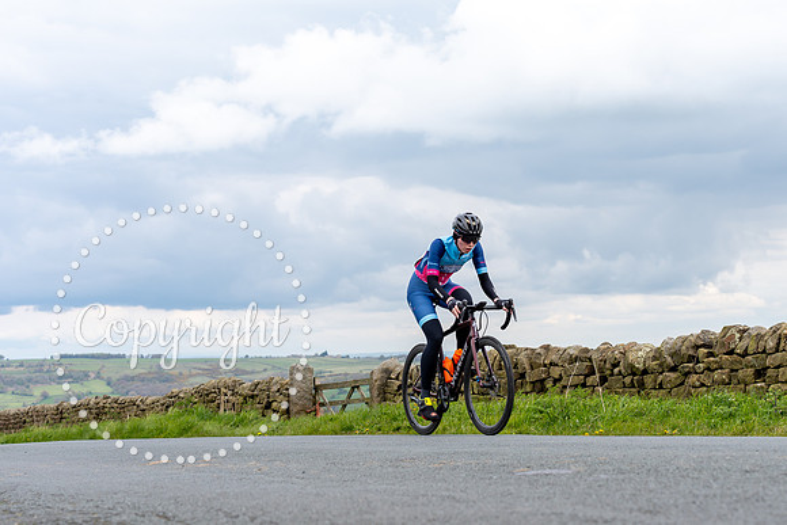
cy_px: 288
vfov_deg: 20.6
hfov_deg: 30.4
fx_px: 1444
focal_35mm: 66
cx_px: 451
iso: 200
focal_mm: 54
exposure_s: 1/640
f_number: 4.5
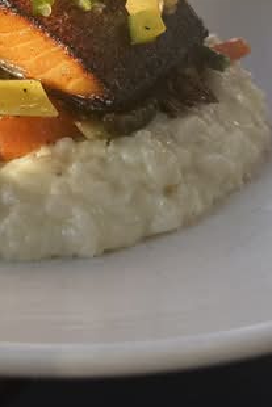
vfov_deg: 30.7
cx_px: 45
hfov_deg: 22.6
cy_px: -28
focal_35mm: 59
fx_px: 668
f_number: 1.78
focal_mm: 6.86
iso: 80
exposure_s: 1/1517
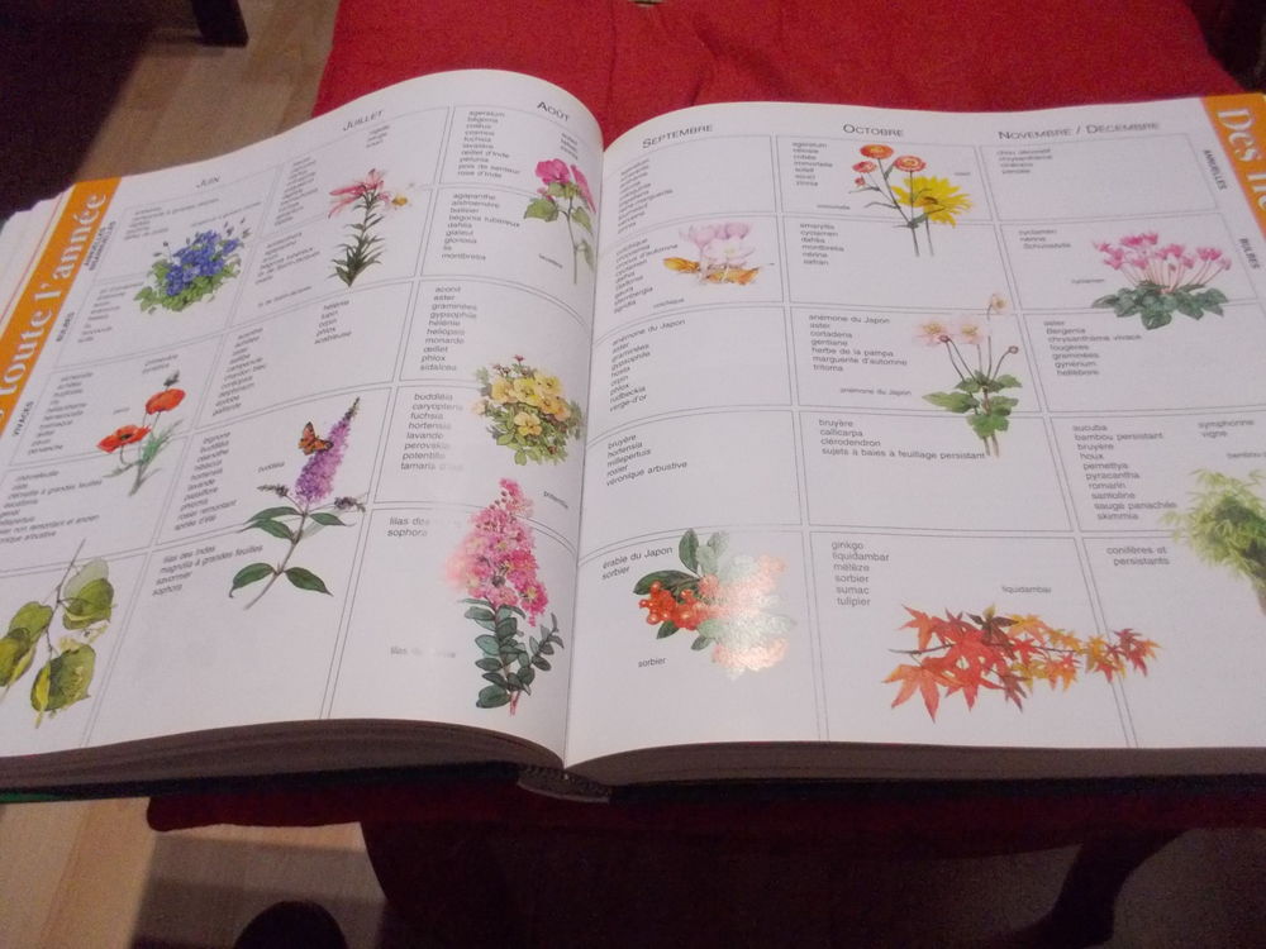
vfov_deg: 48.2
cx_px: 633
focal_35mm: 29
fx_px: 1061
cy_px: 474
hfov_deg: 61.7
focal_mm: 4.1
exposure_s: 1/80
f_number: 3.3
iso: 800
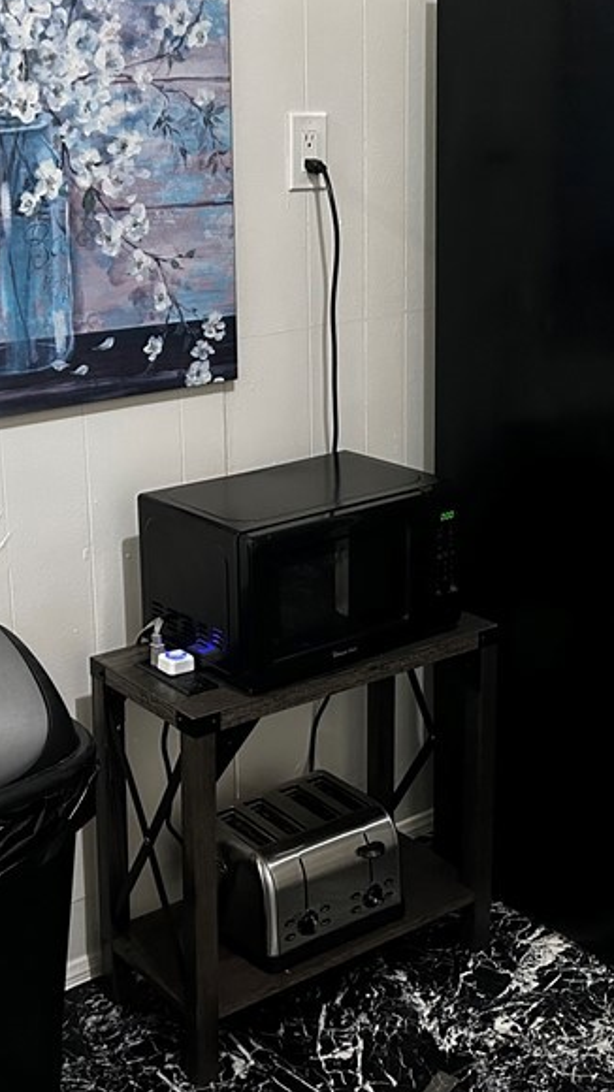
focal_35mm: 50
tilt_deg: -14.9
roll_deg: +1.4
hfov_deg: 23.9
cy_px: 458
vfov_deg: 41.2
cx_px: 354
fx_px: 1448
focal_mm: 5.7
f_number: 1.5
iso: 500
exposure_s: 1/40
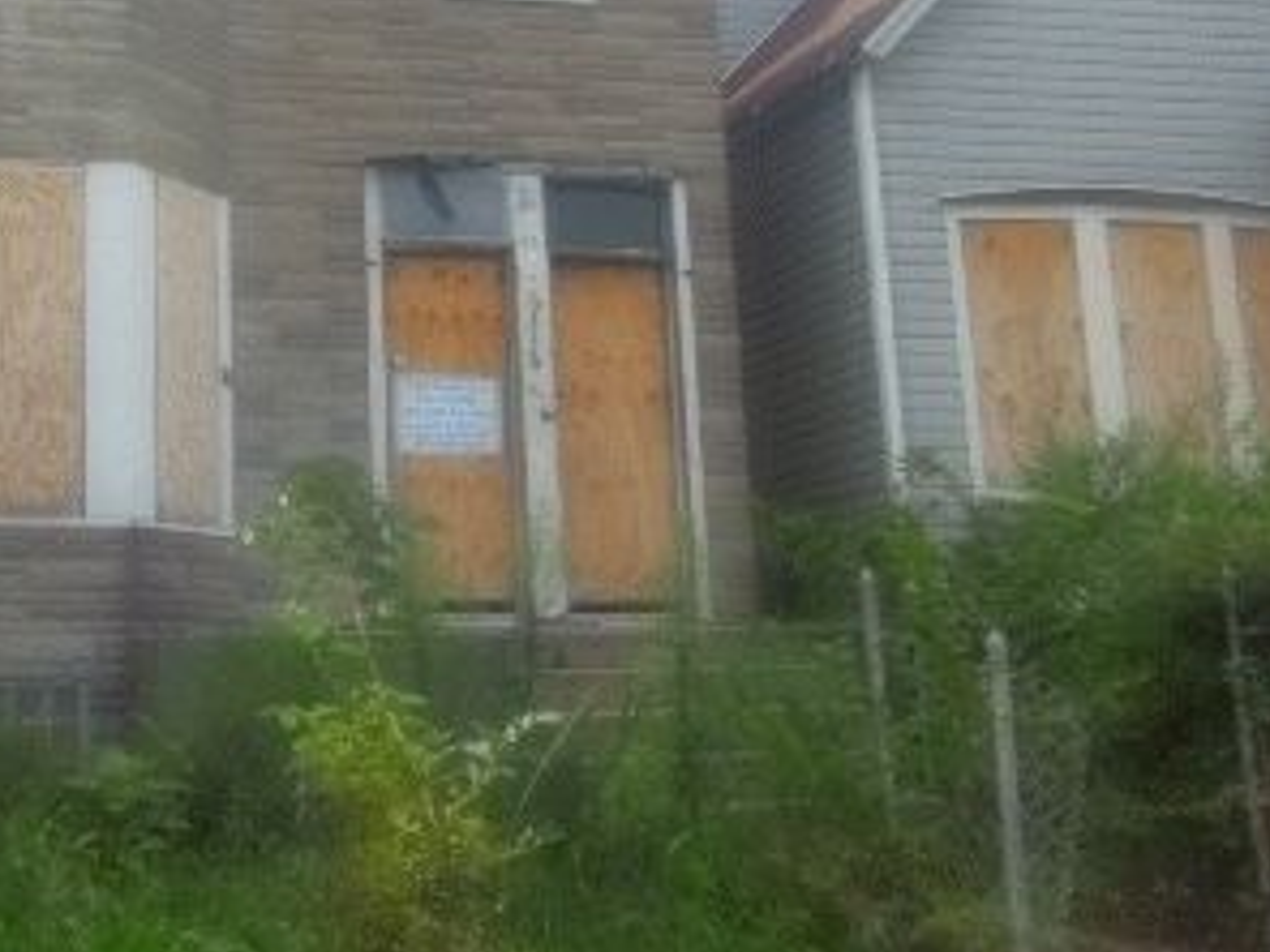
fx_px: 1981
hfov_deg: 34.3
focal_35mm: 54
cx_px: 227
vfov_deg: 26.8
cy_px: 270
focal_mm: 4.5
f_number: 3.5
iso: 125
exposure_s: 1/400
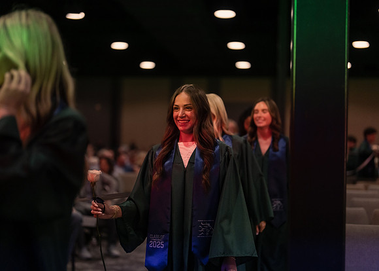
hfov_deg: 36.7
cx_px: 190
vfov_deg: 26.6
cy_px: 136
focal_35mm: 53
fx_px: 571
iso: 1250
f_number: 1.2
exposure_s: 1/500
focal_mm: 50
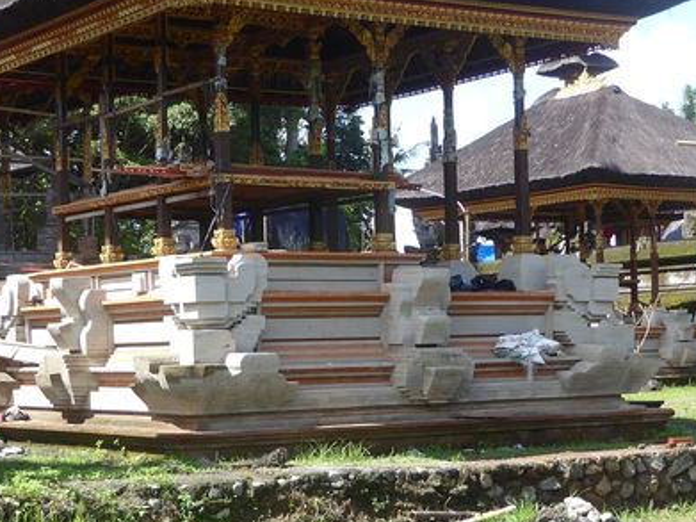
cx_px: 288
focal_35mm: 86
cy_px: 265
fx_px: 1729
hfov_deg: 22.7
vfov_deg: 17.2
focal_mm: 7.2
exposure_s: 1/200
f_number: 3.8
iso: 80
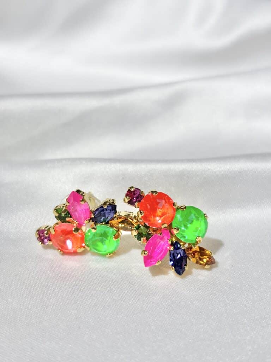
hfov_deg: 28.0
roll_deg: +5.7
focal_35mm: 52
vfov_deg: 36.8
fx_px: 543
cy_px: 181
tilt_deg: -30.7
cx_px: 136
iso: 32
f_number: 1.6
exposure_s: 1/364
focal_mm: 5.96
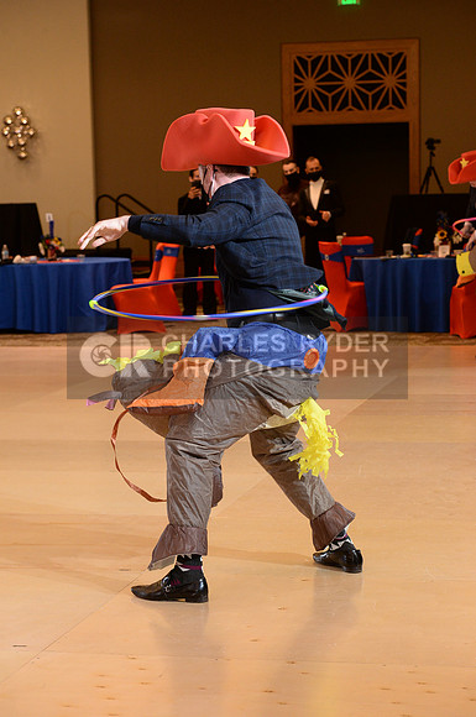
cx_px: 238
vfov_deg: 21.5
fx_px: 1890
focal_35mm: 95
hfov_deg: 14.4
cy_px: 358
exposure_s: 1/250
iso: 2500
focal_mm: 95
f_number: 6.3
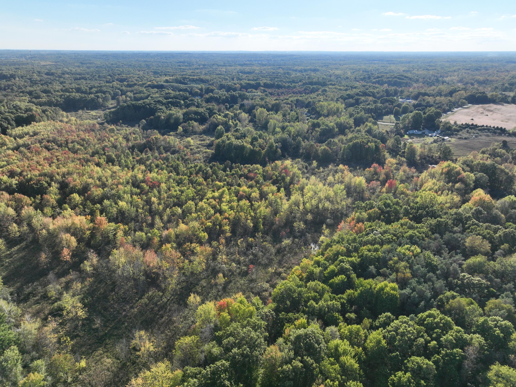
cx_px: 258
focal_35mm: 24
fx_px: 358
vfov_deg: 56.8
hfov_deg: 71.6
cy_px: 194
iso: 100
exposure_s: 1/2000
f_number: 4
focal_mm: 12.29
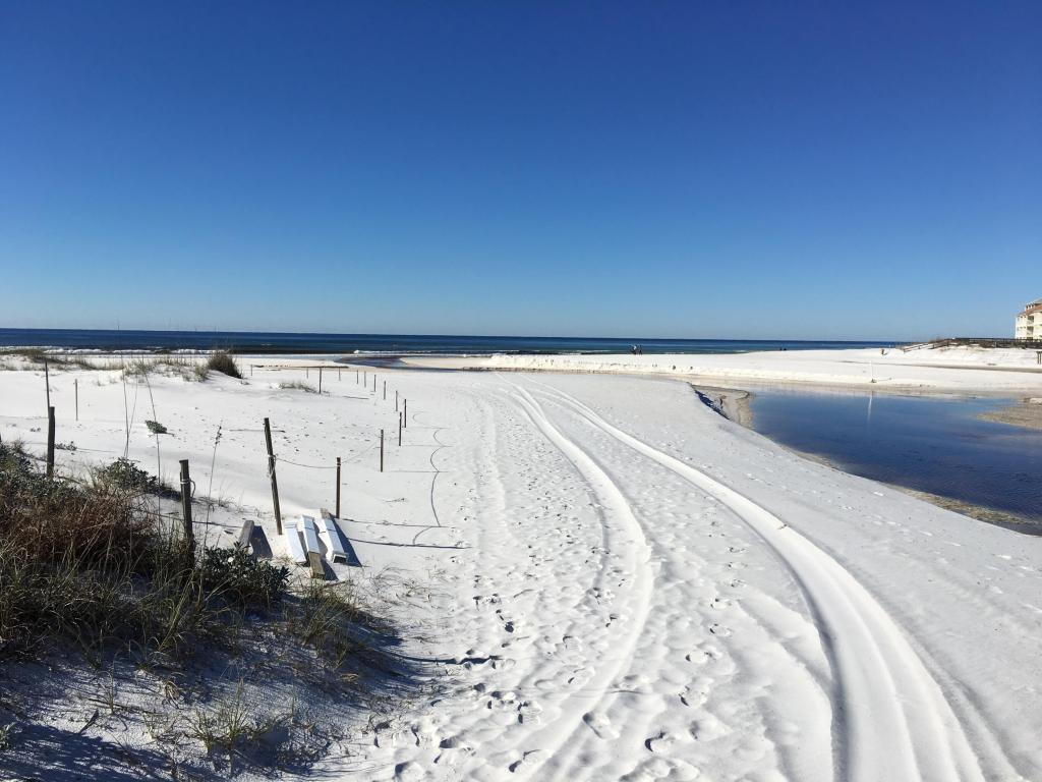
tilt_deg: -2.0
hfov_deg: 61.7
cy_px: 391
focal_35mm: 29
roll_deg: -1.8
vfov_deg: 48.2
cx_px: 521
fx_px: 873
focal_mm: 4.15
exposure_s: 1/3497
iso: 25
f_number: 2.2
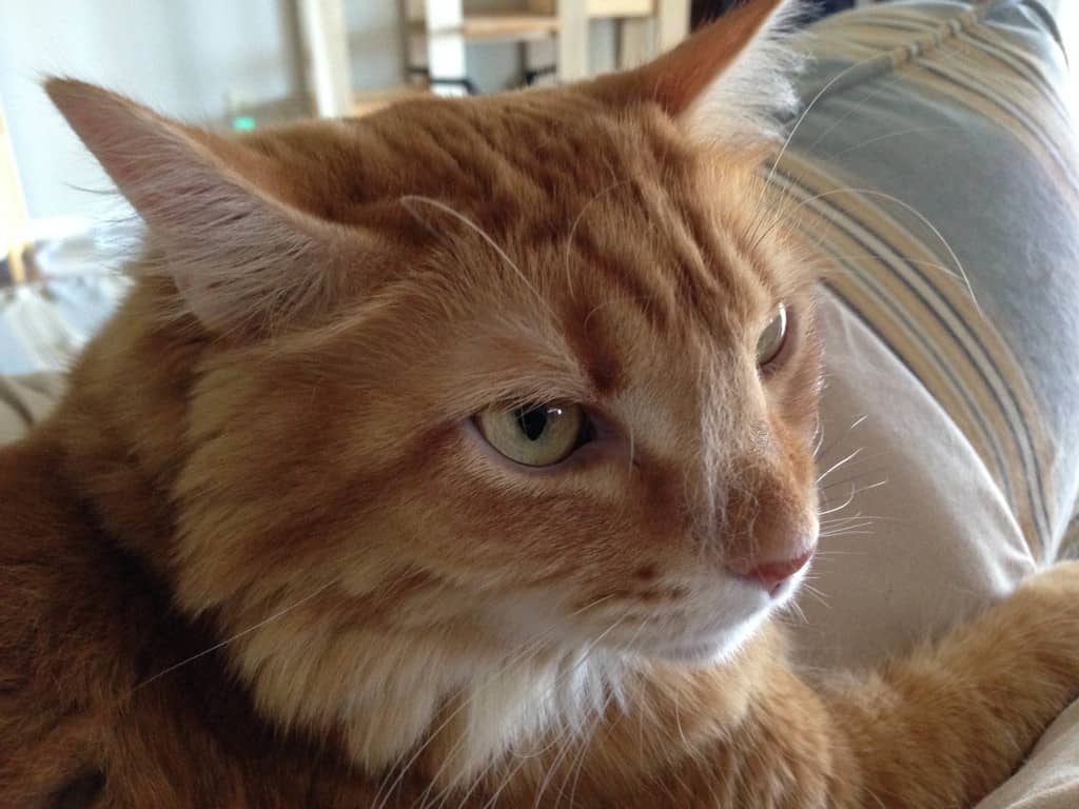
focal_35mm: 33
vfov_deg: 42.9
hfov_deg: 55.4
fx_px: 1029
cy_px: 404
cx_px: 540
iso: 320
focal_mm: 4.12
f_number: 2.4
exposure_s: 1/20
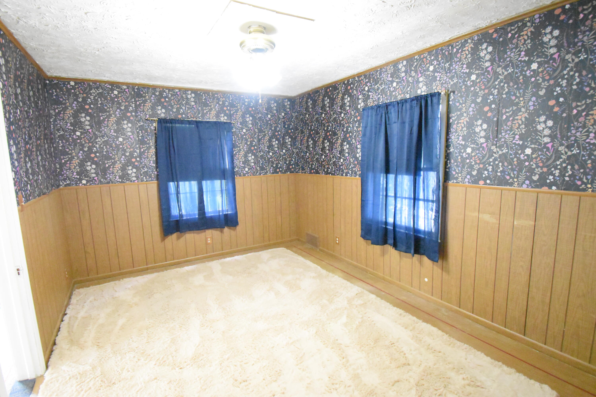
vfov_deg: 69.7
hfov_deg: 92.4
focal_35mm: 17
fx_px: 286
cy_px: 198
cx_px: 298
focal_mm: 11.5
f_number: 4.8
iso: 12800
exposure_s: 1/60
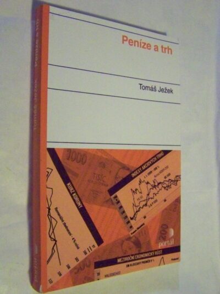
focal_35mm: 38
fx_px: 322
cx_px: 110
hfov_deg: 37.7
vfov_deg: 49.0
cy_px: 147
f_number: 2.8
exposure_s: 1/60
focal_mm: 6.3
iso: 1600
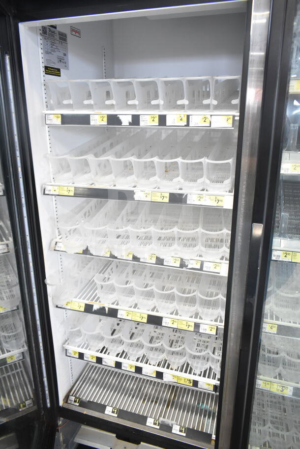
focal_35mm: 27
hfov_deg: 48.0
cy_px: 224
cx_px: 150
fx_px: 337
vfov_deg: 67.4
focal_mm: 18
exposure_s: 1/60
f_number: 4
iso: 1600
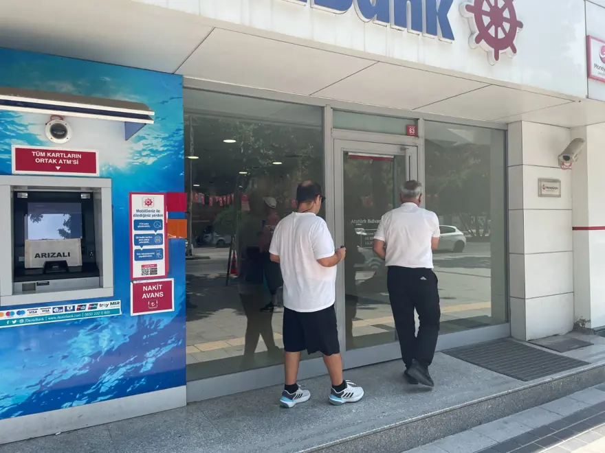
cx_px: 302
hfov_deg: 67.3
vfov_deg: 53.1
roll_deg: +1.1
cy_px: 226
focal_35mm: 26
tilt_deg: -0.3
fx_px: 454
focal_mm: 4.2
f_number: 1.6
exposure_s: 1/1014
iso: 32
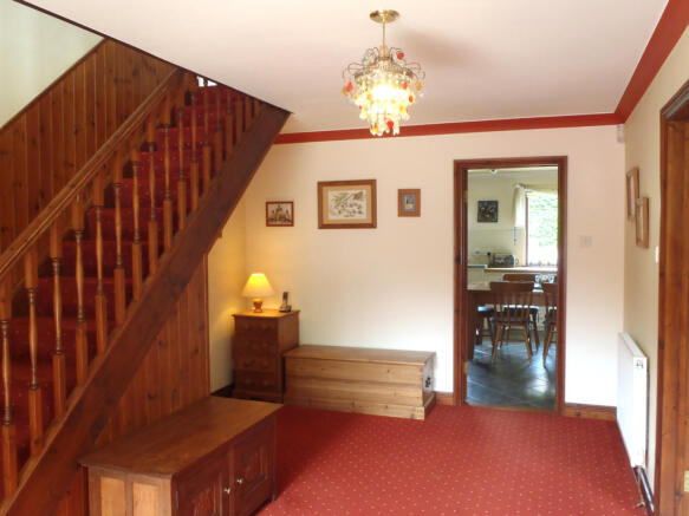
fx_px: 557
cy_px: 258
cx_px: 344
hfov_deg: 63.5
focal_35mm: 28
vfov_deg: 49.7
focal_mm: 5
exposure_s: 1/13
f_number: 3.9
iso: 200
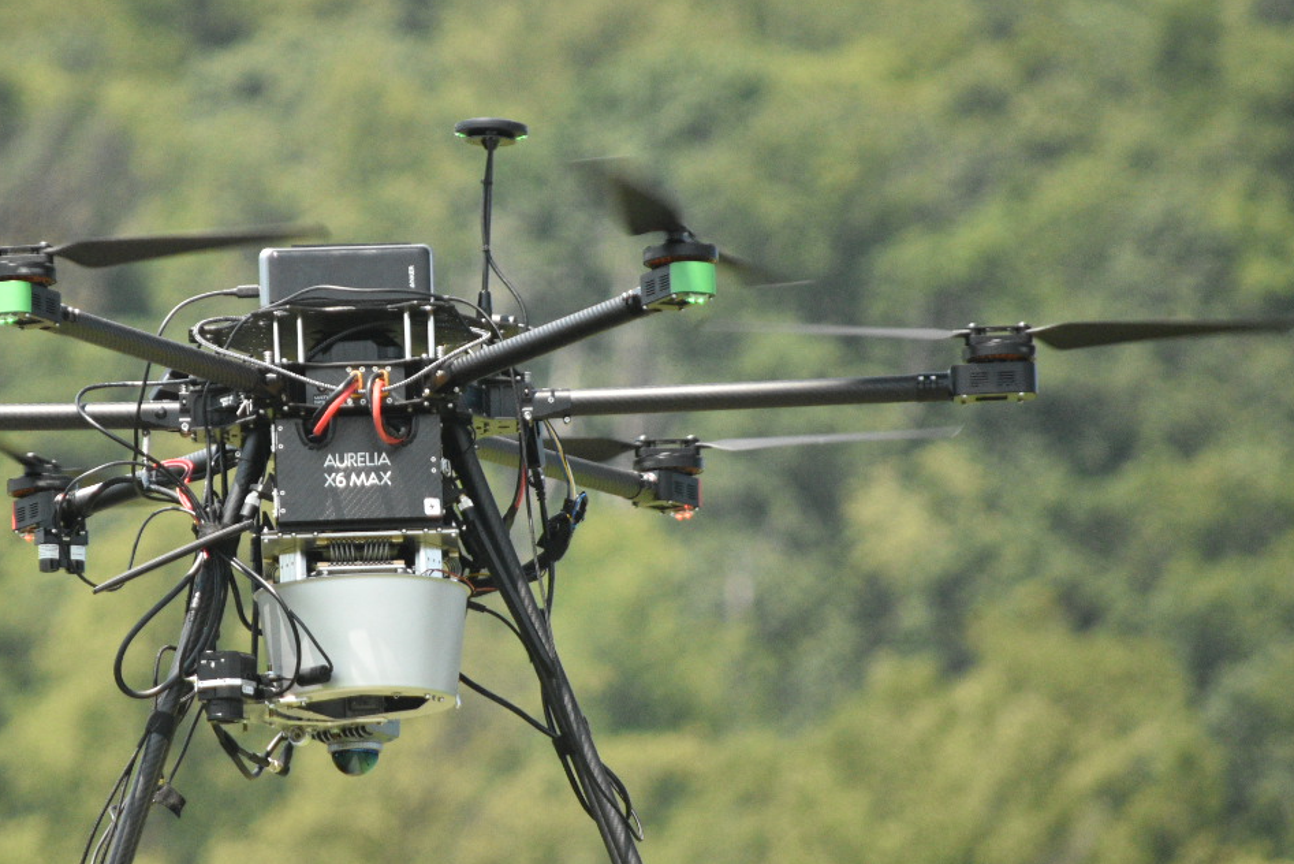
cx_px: 359
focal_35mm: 513
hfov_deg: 4.0
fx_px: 18444
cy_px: 491
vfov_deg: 2.7
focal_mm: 200
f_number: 5.6
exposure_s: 1/1250
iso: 2000
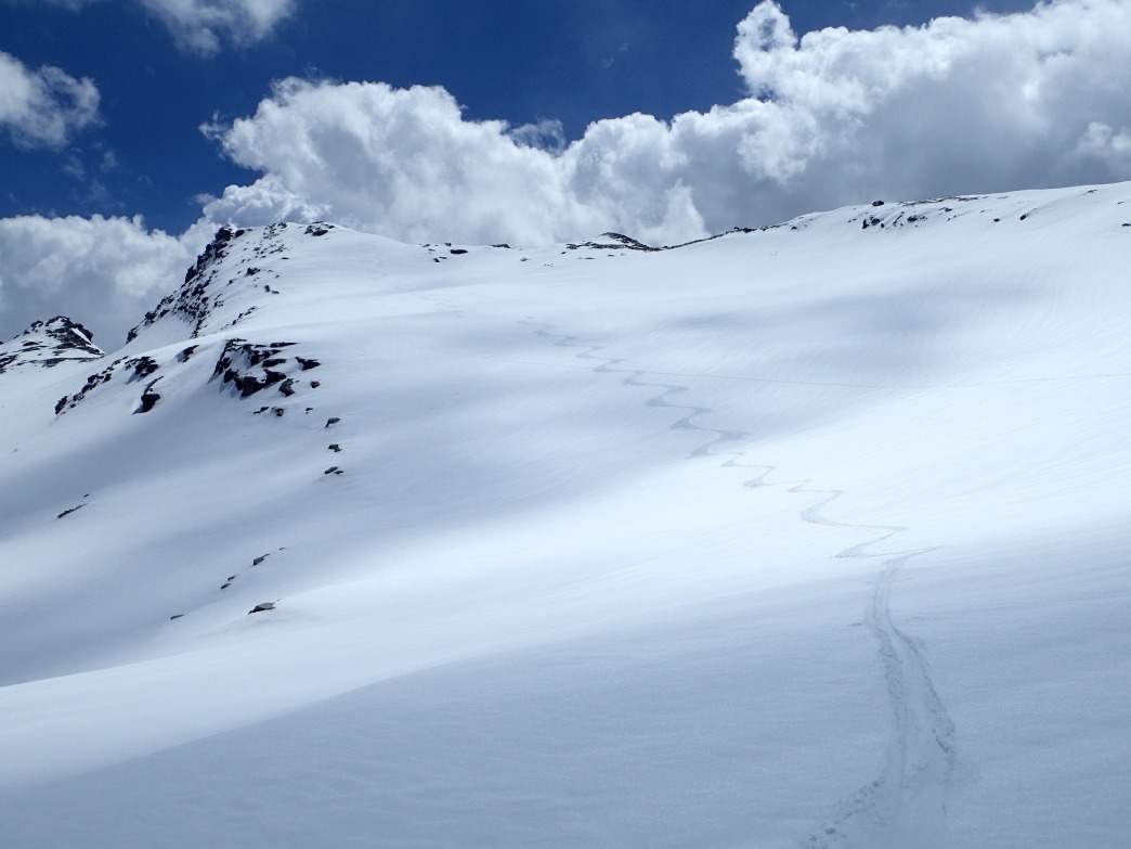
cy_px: 424
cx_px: 566
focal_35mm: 35
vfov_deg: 40.7
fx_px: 1144
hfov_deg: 52.6
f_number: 10
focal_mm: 6.42
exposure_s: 1/500
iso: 100
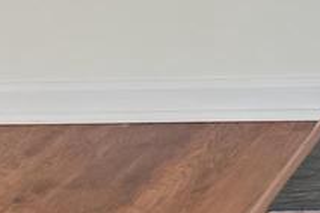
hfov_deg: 13.5
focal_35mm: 123
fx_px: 1096
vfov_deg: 10.8
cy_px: -78
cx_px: 697
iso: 320
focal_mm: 25.5
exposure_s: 1/6
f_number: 8
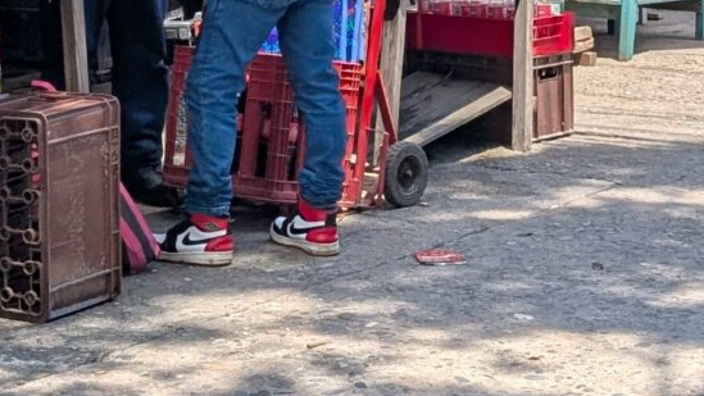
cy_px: -192
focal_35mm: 122
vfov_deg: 9.7
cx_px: 294
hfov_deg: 17.6
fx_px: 2278
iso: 21
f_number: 1.68
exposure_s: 1/802
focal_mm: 6.9
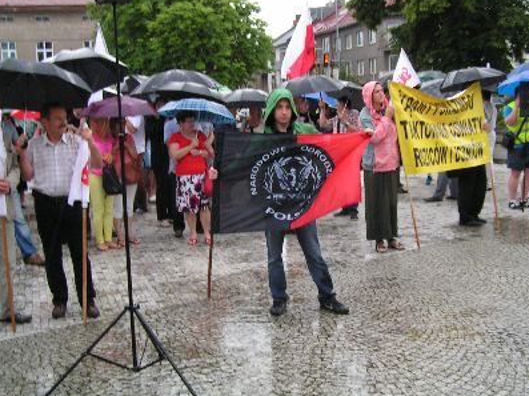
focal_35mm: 46
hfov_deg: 41.2
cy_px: 181
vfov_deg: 31.5
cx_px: 293
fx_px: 702
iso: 50
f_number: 3.2
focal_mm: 6.3
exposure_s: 1/40
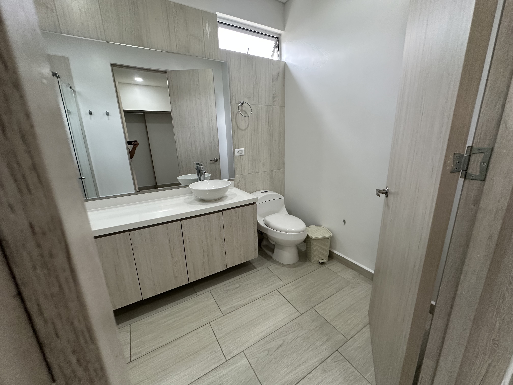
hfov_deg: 102.1
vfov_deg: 85.7
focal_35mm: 14
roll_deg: +1.5
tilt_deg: -15.2
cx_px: 256
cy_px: 192
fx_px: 207
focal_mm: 2.22
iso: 250
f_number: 2.2
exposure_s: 1/120
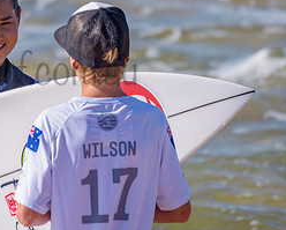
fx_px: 9381
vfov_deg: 1.4
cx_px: 15
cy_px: 58
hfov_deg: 1.7
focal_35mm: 1107
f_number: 5.6
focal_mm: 500
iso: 110
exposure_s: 1/2000
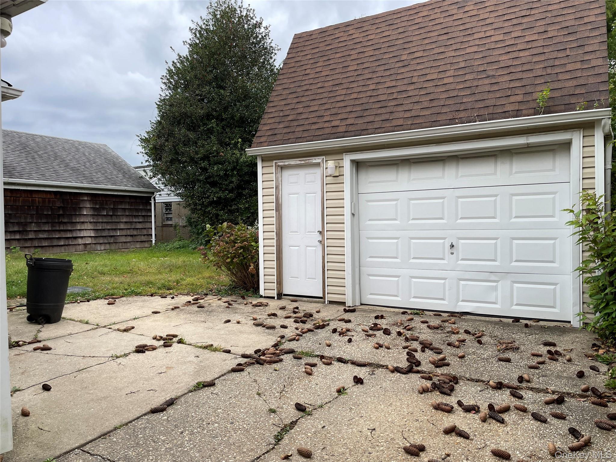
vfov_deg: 53.1
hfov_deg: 67.3
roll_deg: +1.3
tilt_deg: -2.3
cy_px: 231
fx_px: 463
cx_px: 308
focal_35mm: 26
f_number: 1.6
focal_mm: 4.2
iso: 32
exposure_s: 1/197
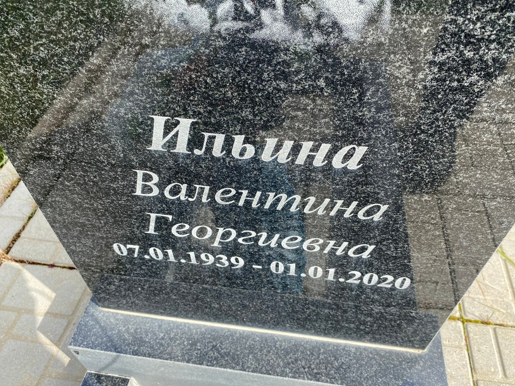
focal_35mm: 27
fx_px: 402
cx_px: 267
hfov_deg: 65.3
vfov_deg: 51.3
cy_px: 196
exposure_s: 1/981
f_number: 1.8
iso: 32
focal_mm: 4.25
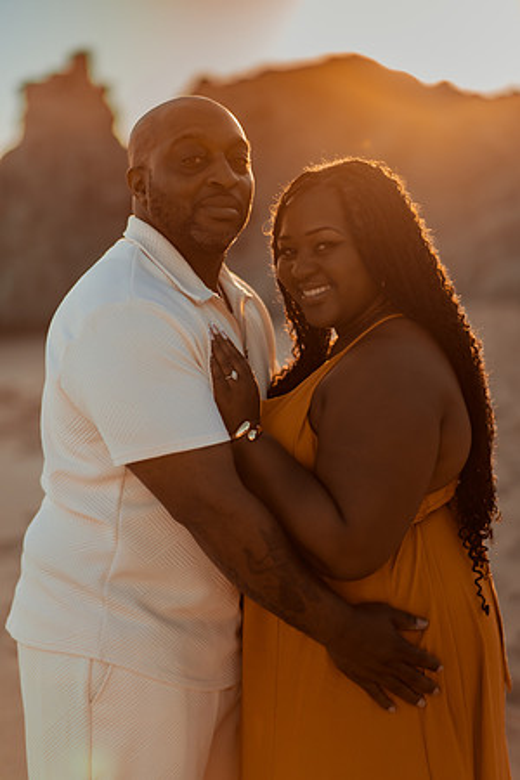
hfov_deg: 23.4
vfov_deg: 34.5
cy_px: 390
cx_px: 260
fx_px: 1257
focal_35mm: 58
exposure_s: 1/4000
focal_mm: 58
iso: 100
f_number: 1.4
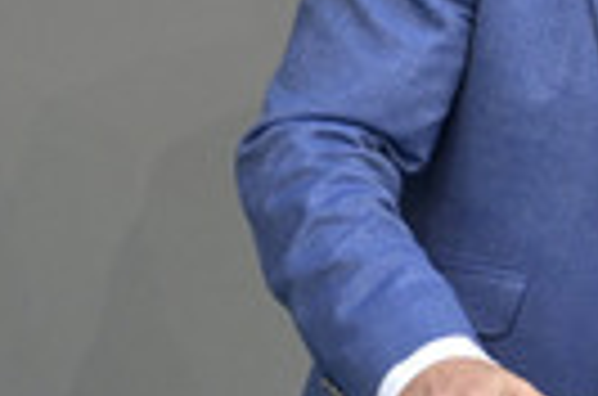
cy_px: -27
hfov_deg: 1.6
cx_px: 713
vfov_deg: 1.0
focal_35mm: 1326
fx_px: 21974
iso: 8000
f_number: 5.6
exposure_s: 1/500
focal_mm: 390
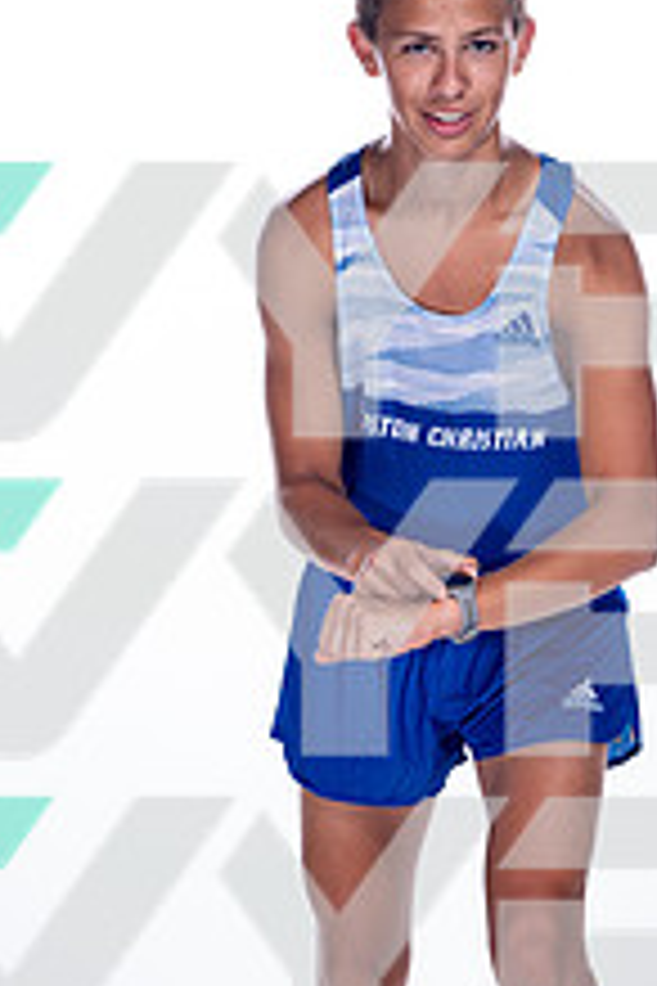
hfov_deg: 5.4
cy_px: 621
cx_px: 454
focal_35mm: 253
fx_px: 6925
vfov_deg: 8.1
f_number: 5.6
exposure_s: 1/250
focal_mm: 123
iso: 800
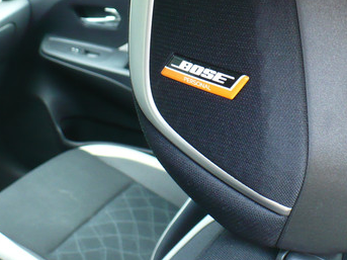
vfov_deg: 21.1
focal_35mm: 69
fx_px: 691
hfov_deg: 28.0
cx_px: 228
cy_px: 62
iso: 200
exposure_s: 1/30
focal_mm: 6.1
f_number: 2.8
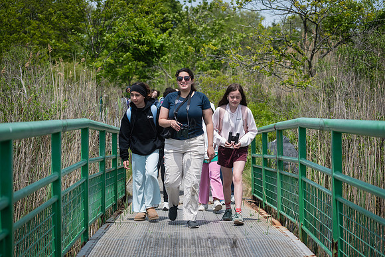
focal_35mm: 85
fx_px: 904
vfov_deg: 16.2
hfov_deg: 24.0
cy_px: 128
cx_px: 186
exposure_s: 1/500
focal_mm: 80
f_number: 4.5
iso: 64
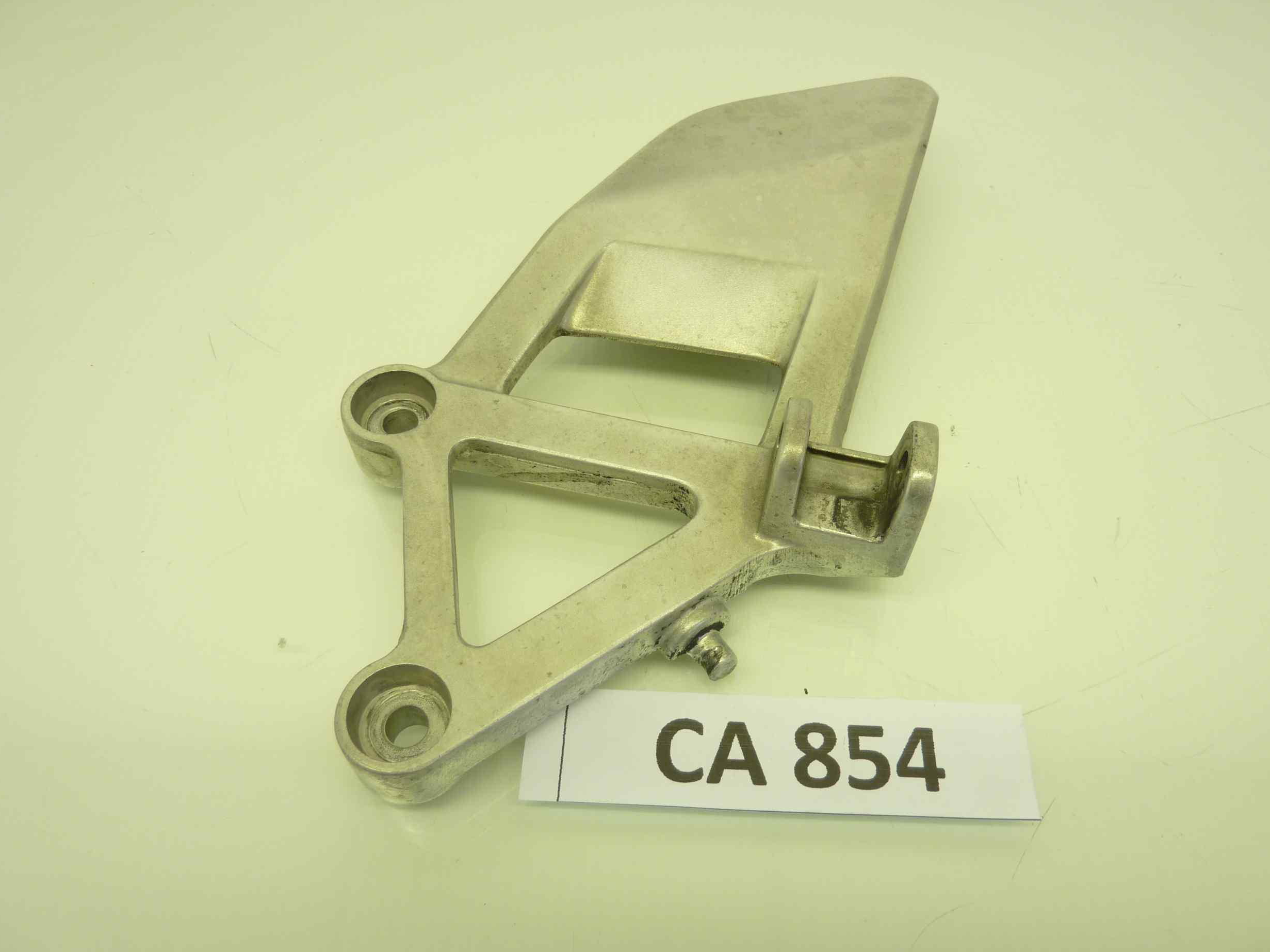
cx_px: 657
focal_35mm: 26
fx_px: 954
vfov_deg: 53.1
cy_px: 469
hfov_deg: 67.3
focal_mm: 4.1
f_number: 3.3
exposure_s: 1/30
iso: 80
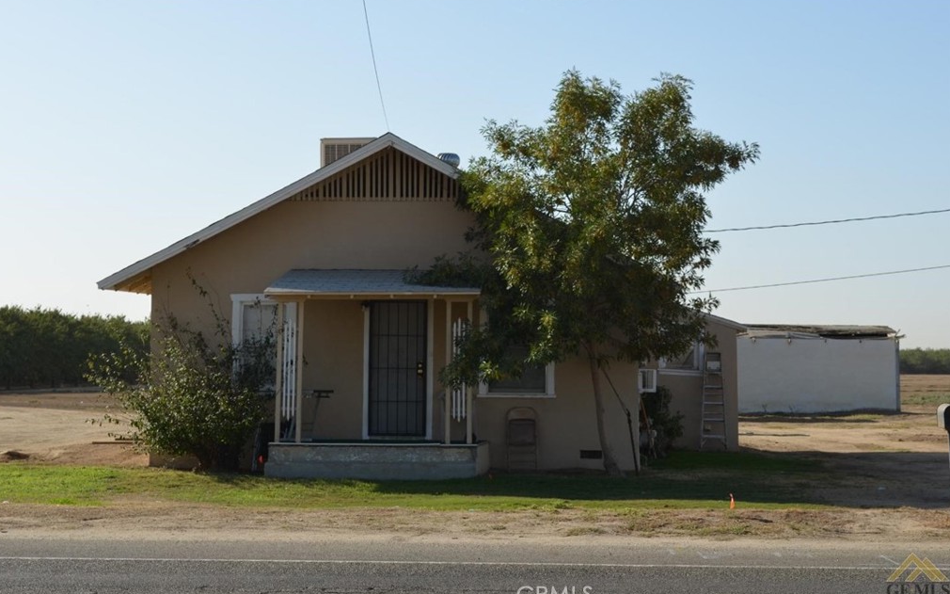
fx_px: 1760
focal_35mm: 68
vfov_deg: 19.1
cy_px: 289
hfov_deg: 30.2
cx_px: 474
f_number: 10
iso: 100
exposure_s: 1/200
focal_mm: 44
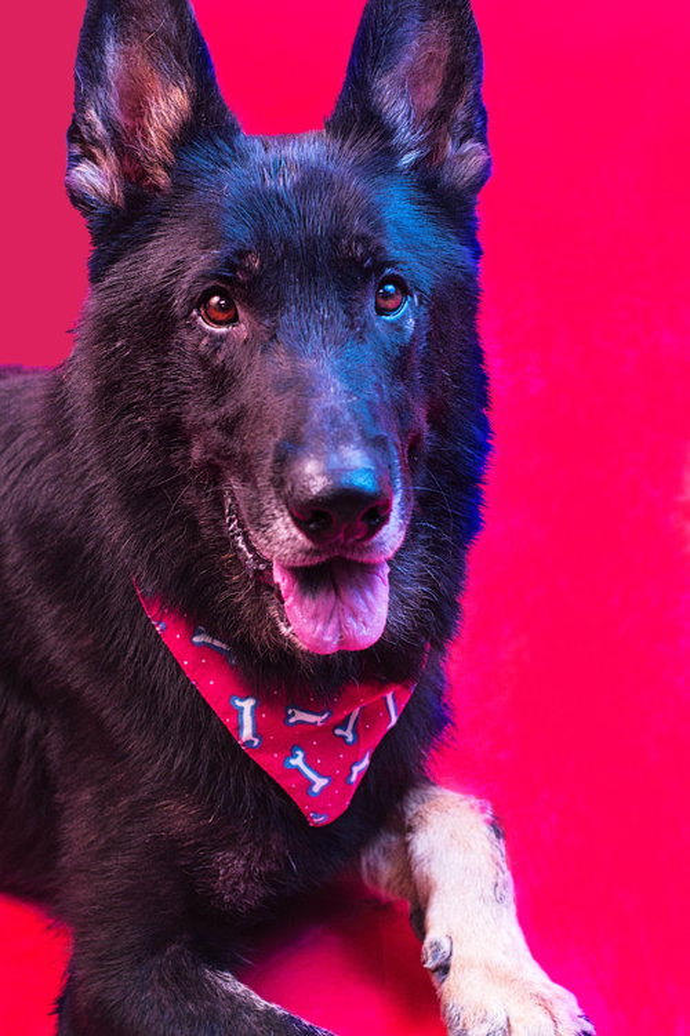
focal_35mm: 100
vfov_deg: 20.4
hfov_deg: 13.7
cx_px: 345
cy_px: 518
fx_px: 2877
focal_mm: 50
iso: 720
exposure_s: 1/100
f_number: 4
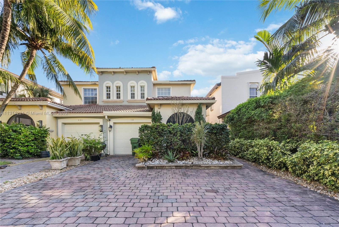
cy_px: 114
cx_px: 170
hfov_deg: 104.2
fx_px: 132
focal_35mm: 14
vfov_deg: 81.3
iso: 160
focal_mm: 14
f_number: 16
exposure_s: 1/15
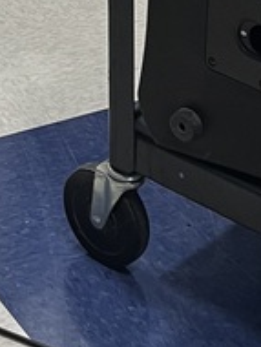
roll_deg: +1.5
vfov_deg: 12.1
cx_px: -95
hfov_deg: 10.4
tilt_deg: -8.4
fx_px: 1404
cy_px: -402
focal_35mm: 140
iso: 100
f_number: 1.6
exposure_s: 1/60
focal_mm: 5.1
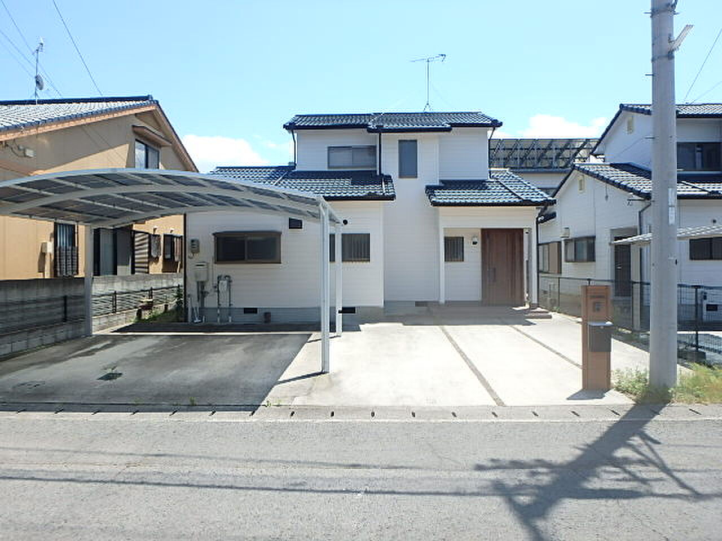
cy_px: 270
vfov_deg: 63.4
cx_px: 361
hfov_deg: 79.0
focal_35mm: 21
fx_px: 438
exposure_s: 1/640
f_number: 3.5
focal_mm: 3.7
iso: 125
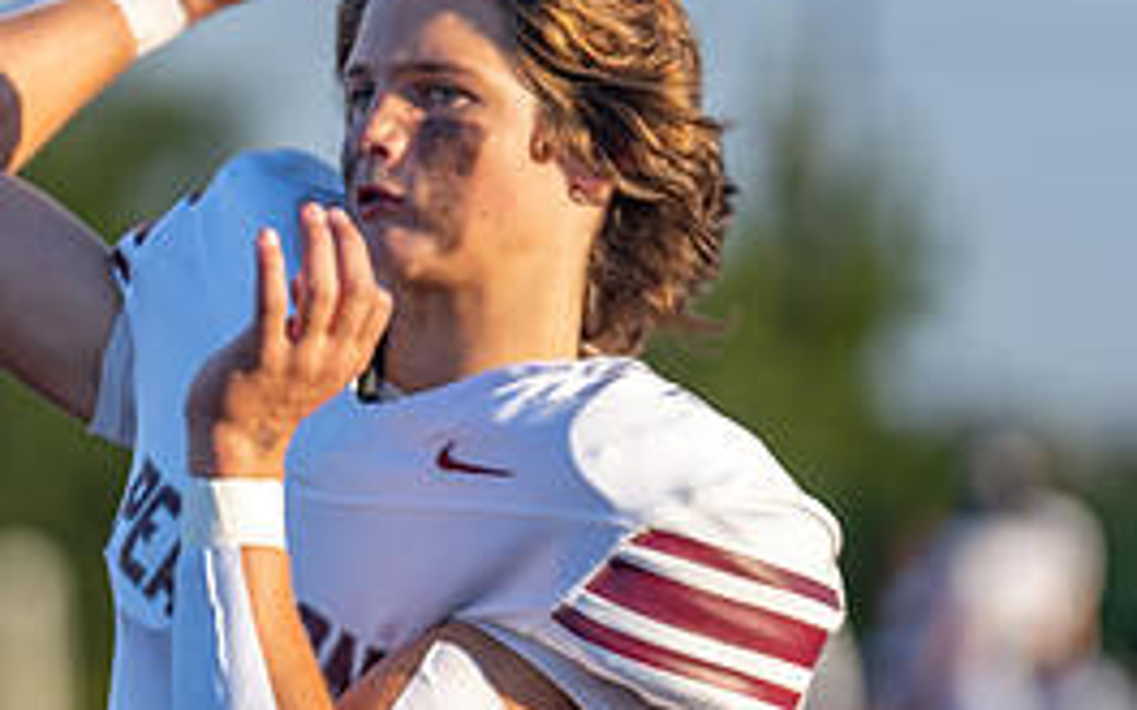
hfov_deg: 5.3
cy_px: 424
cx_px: 388
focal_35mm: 394
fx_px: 12209
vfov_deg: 3.3
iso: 100
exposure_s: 1/1000
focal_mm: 176
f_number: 2.8
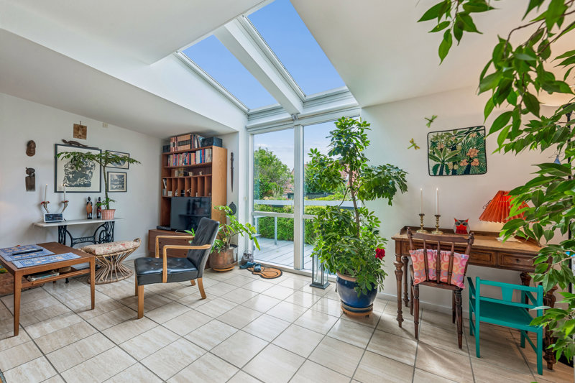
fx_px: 224
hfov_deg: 104.3
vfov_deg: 81.2
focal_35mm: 14
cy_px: 192
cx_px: 288
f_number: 10
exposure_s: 1/60
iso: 200
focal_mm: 14
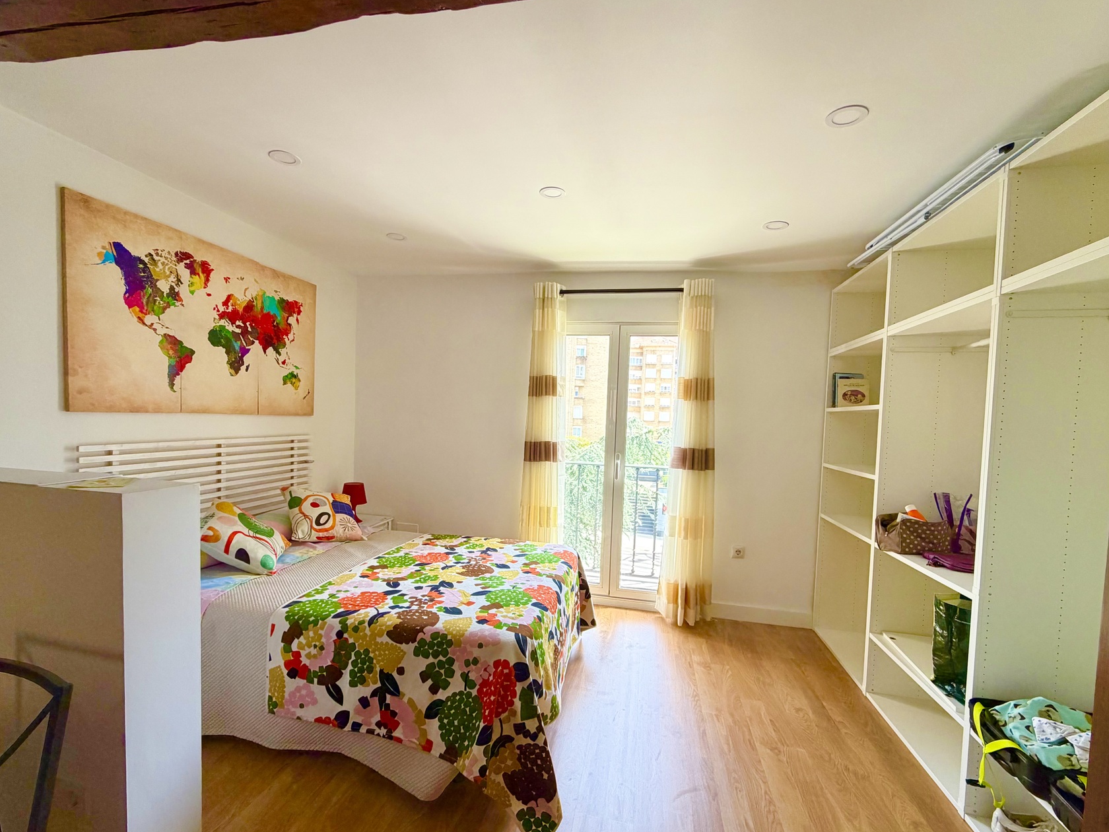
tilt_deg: -2.1
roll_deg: -1.4
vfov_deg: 78.0
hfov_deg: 94.5
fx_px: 513
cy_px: 440
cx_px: 539
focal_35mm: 16
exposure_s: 1/121
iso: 200
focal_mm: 2.22
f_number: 2.2
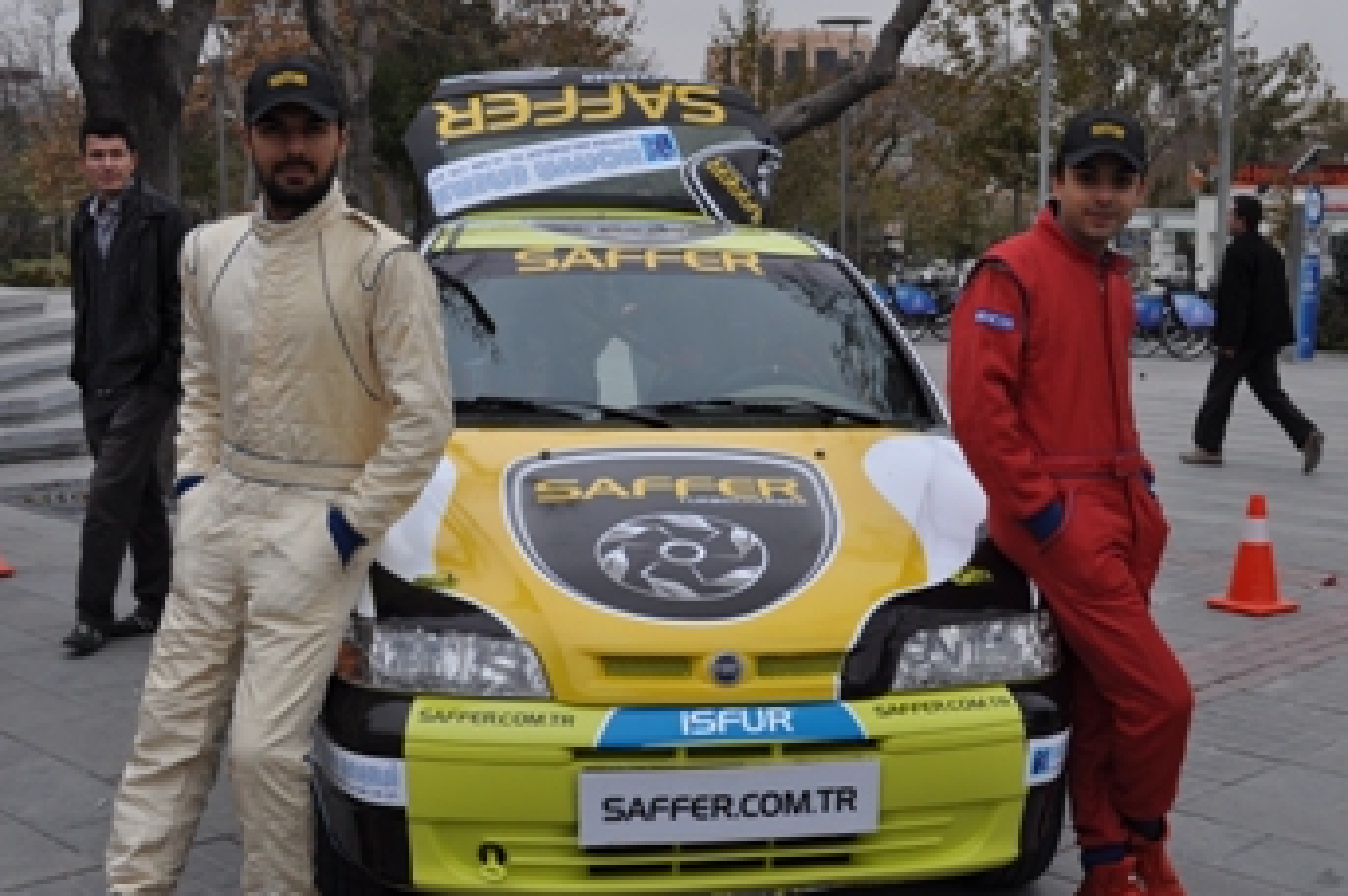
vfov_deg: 26.4
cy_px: 499
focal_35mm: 51
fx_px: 1908
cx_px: 794
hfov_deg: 38.8
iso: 200
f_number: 6.3
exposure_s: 1/160
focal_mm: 26
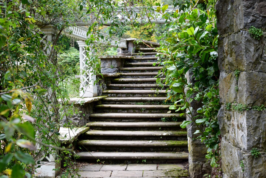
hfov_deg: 37.9
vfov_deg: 25.8
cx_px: 133
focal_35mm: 52
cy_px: 89
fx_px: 388
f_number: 8
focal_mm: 35
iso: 800
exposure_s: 1/60
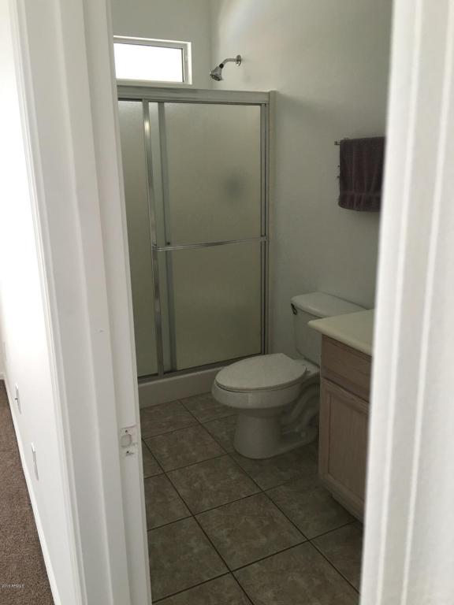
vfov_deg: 61.7
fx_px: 507
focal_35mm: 29
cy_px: 302
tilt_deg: -14.4
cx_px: 227
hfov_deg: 48.2
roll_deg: +1.5
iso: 64
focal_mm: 4.15
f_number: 2.2
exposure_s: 1/33
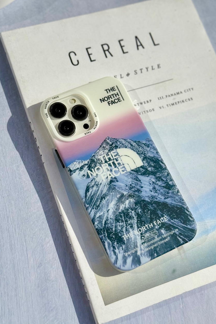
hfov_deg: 26.5
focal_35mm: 51
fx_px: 459
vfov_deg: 38.9
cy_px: 164
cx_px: 101
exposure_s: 1/9901
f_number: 1.78
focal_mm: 6.76
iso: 80
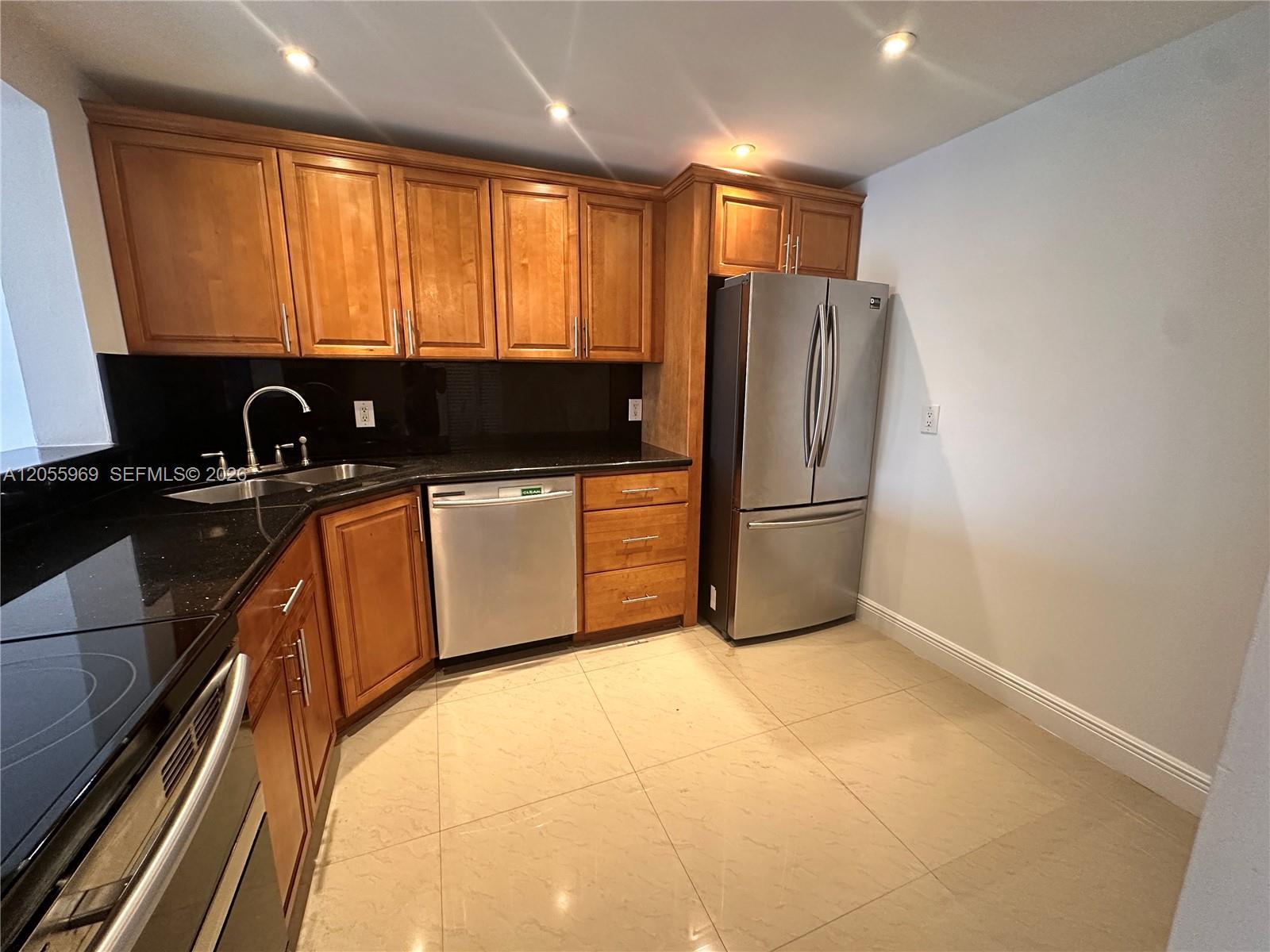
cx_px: 635
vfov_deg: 85.7
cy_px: 476
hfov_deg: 102.1
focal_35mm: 14
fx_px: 514
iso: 500
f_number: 2.2
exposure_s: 1/60
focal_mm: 2.22
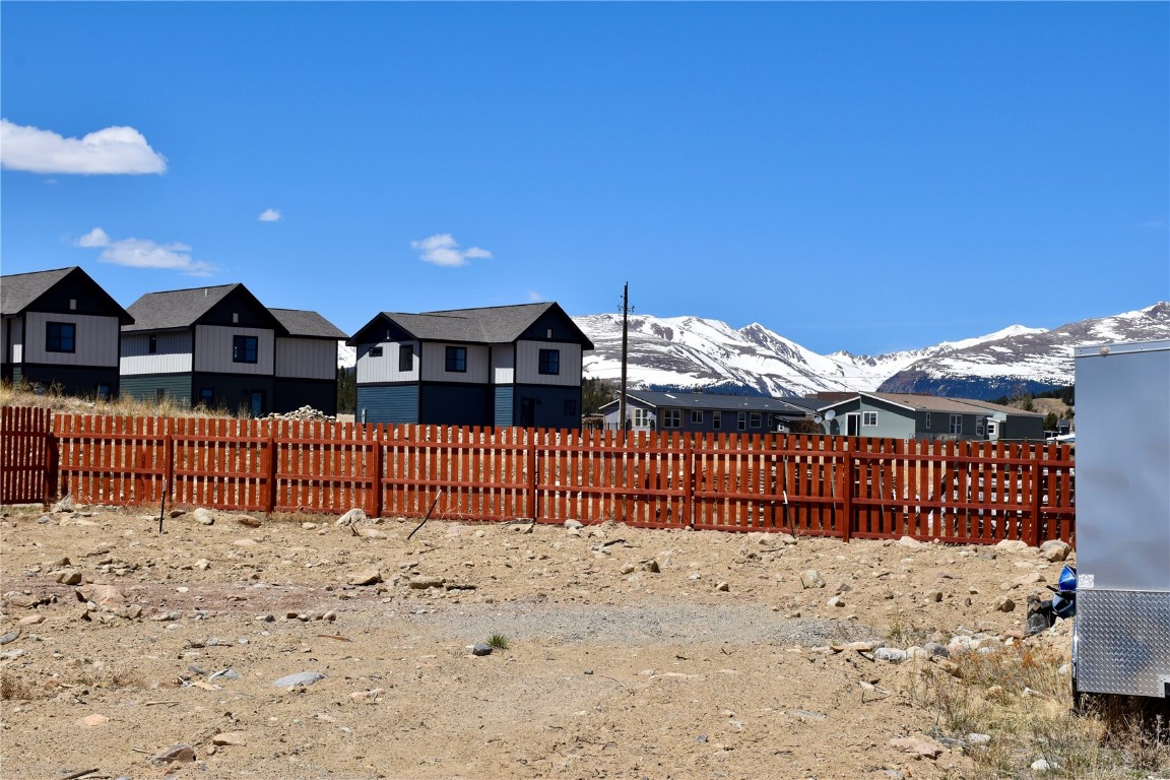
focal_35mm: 68
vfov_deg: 20.2
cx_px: 585
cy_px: 390
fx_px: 2194
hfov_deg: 29.9
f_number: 11
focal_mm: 45
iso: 200
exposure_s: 1/500
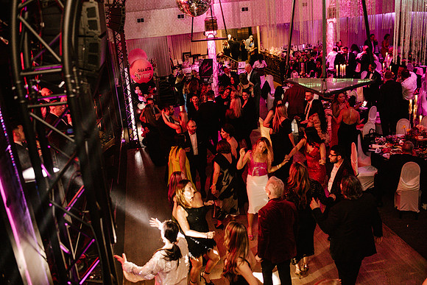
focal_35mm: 35
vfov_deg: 37.9
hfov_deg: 54.4
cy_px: 142
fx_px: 415
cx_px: 214
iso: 2500
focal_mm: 35
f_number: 2.5
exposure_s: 1/200
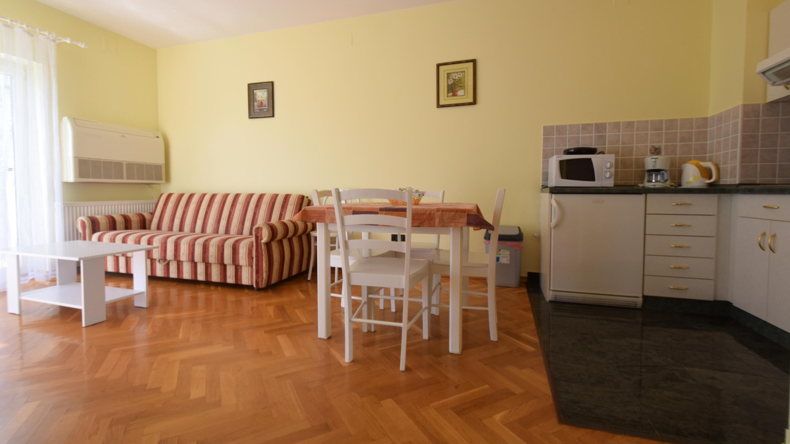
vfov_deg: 66.8
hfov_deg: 99.4
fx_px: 335
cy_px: 195
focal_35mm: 16
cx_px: 390
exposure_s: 1/160
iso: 400
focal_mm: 10
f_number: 6.3
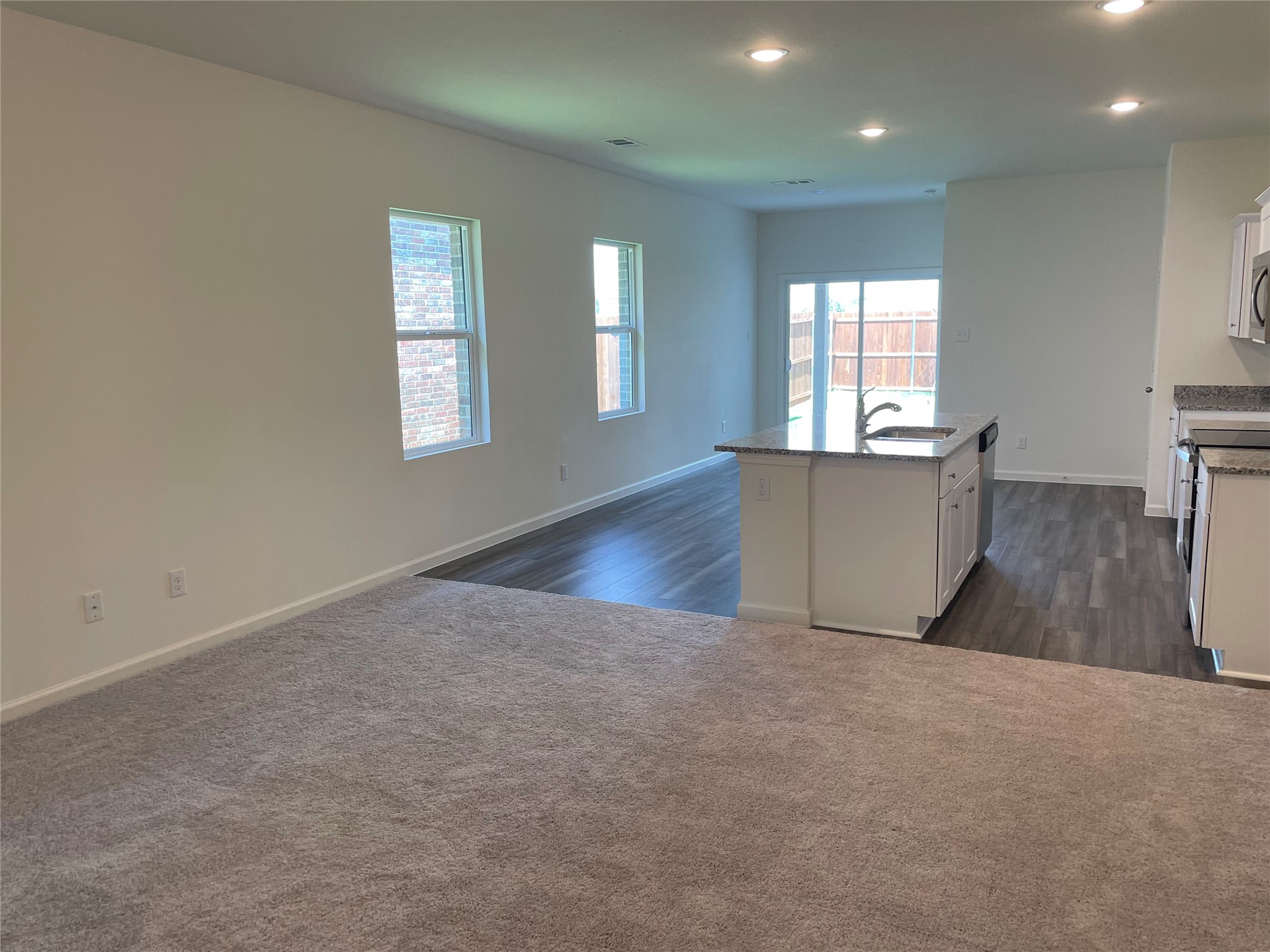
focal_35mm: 26
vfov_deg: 53.1
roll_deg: +1.4
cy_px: 476
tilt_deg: -8.8
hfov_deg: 67.3
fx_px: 954
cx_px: 635
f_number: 1.6
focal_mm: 4.2
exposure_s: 1/120
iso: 100
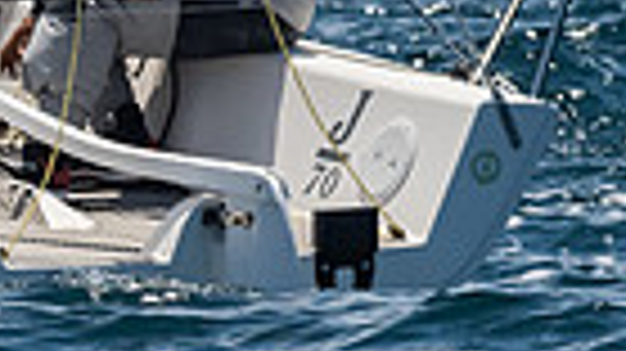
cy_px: -86
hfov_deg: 2.2
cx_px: -509
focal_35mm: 980
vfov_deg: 1.2
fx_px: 16258
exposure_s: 1/1250
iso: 640
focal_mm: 150
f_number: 14
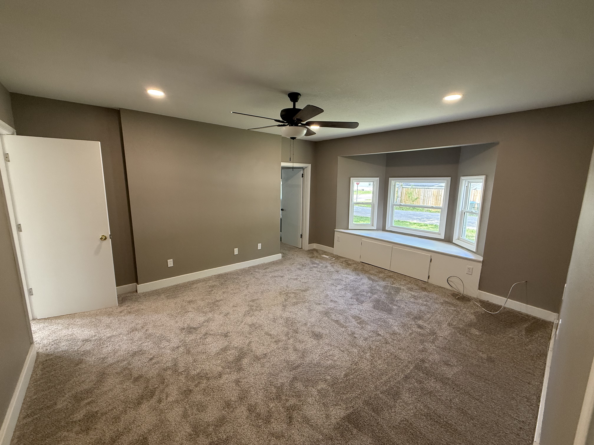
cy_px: 222
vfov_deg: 85.7
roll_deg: -1.5
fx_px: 240
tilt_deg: -9.6
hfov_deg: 102.1
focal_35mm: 14
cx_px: 297
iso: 250
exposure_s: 1/120
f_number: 2.2
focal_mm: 2.22
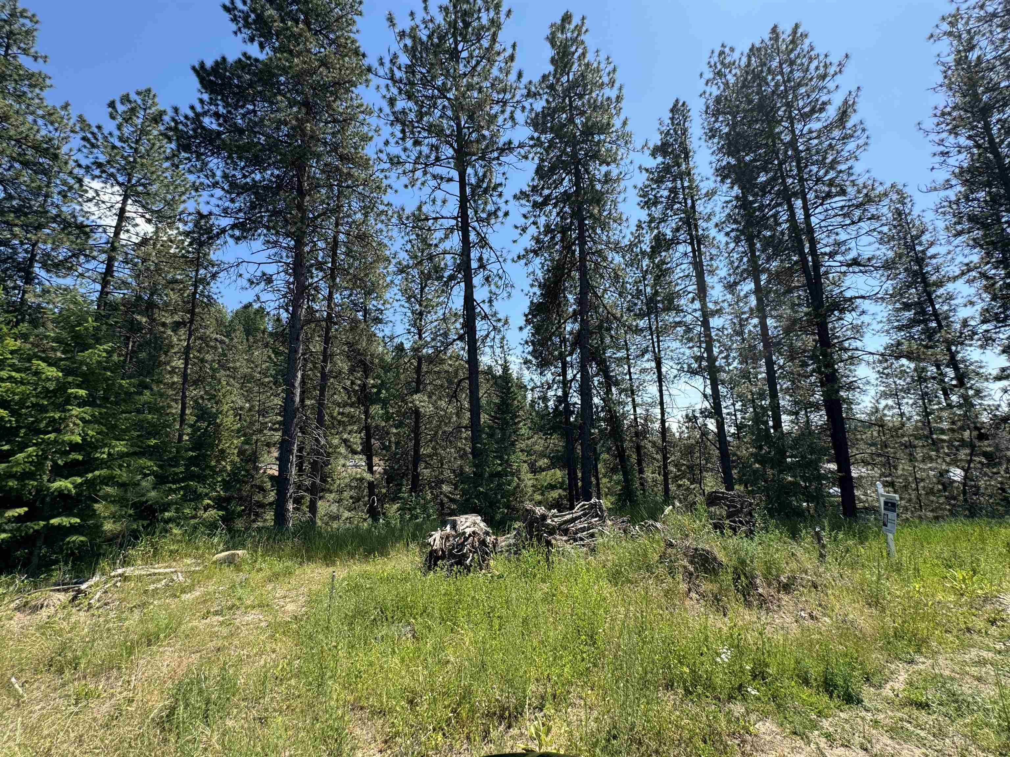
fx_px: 408
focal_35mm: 14
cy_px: 378
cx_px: 505
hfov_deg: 102.1
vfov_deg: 85.7
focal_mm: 2.22
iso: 50
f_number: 2.2
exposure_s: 1/734
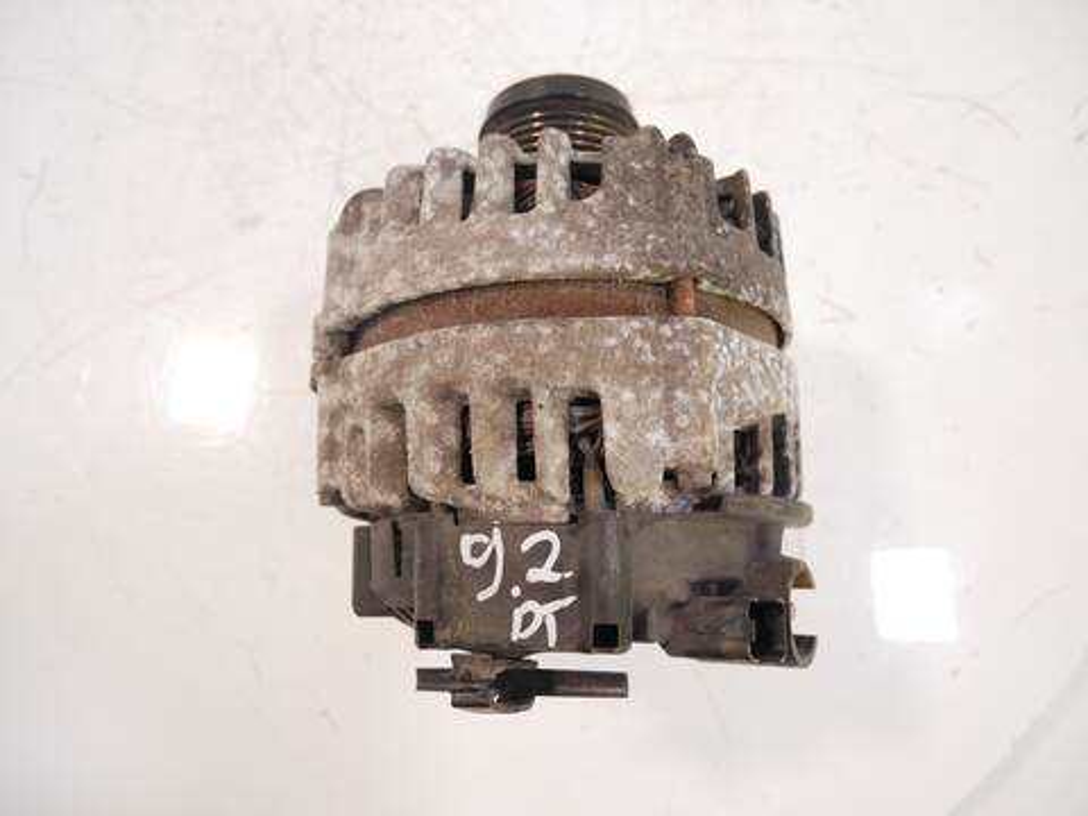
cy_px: 408
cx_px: 544
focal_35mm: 24
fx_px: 754
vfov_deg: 56.8
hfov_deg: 71.6
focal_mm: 12
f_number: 3.5
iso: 640
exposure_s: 1/60
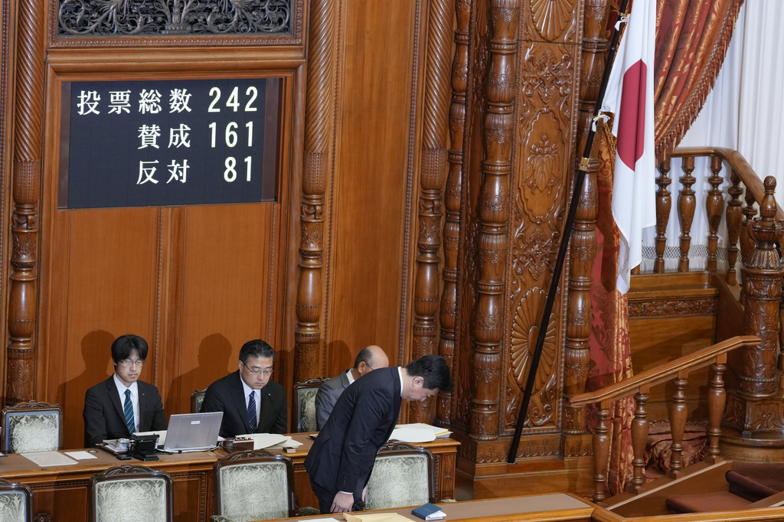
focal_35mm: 181
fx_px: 3940
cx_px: 392
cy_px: 261
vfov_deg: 7.6
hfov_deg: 11.4
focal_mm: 121
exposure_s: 1/250
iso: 1600
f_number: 2.8
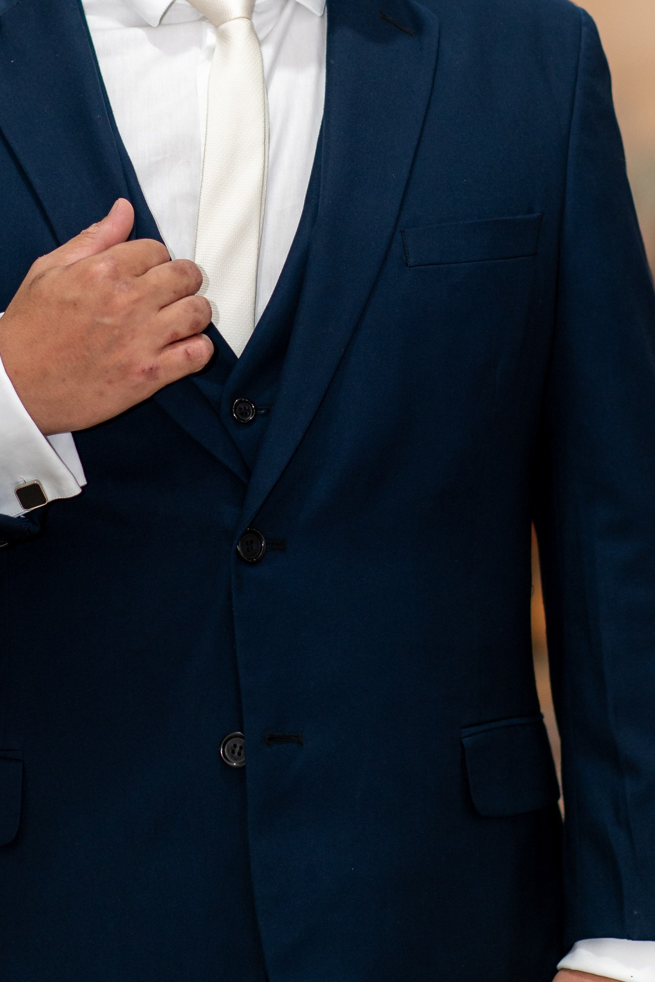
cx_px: 204
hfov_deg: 7.5
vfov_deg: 11.3
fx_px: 4968
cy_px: 231
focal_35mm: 182
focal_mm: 85
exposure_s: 1/200
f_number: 2.2
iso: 800
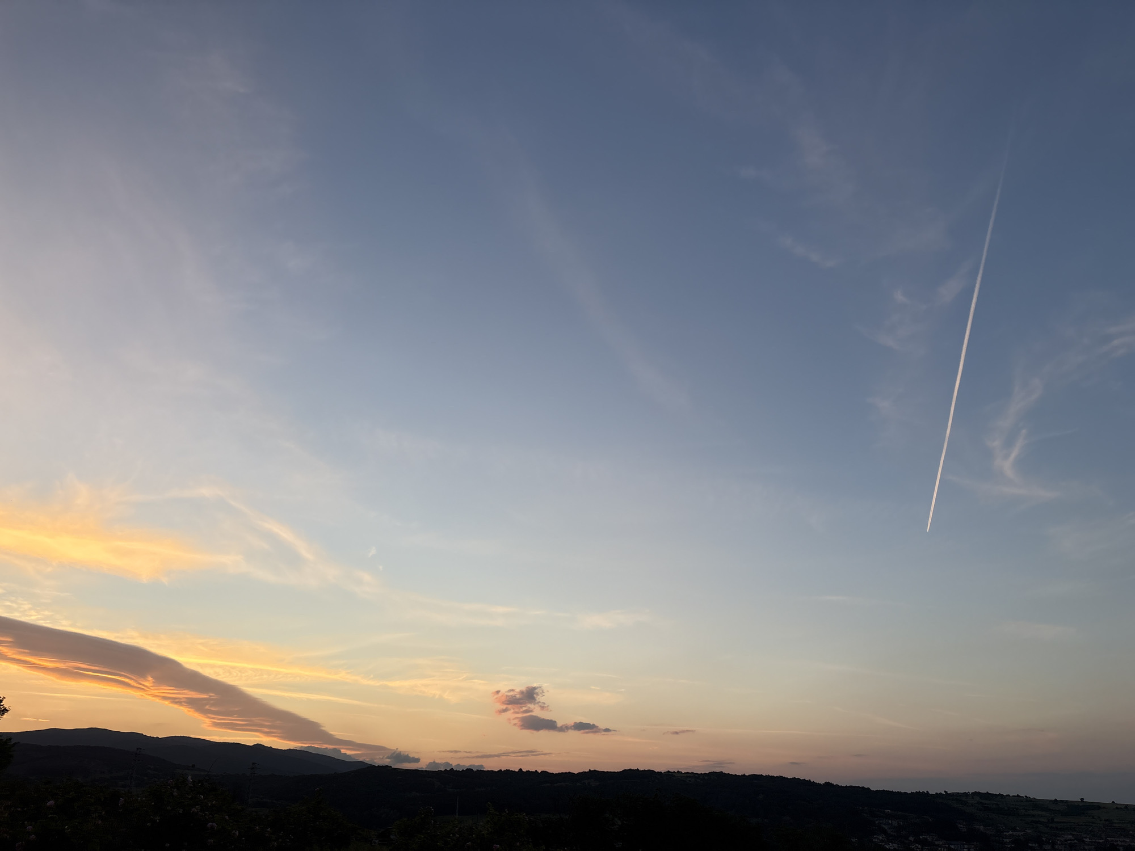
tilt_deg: +23.8
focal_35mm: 26
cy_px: 426
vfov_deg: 53.1
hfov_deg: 67.3
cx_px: 568
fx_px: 852
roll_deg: +0.3
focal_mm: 5.96
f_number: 1.6
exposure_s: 1/581
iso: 50
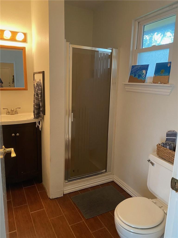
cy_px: 119
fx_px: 178
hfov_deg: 53.1
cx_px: 89
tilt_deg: -10.9
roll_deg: -0.7
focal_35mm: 26
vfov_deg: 67.3
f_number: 1.8
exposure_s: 1/60
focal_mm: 4.25
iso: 320
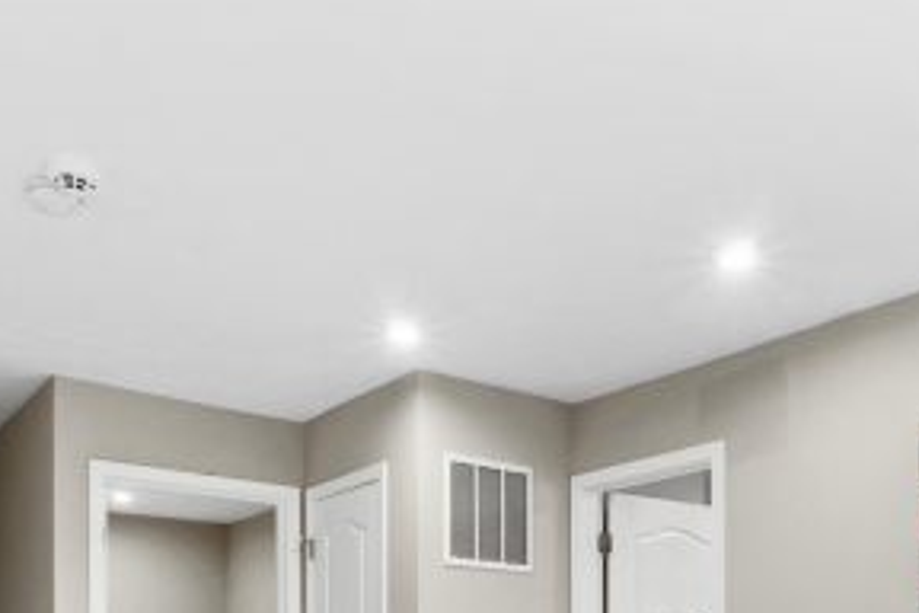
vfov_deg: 29.9
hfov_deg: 49.2
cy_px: 712
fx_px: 996
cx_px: 555
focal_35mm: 39
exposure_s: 1/2.5
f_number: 11
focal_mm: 10
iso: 400
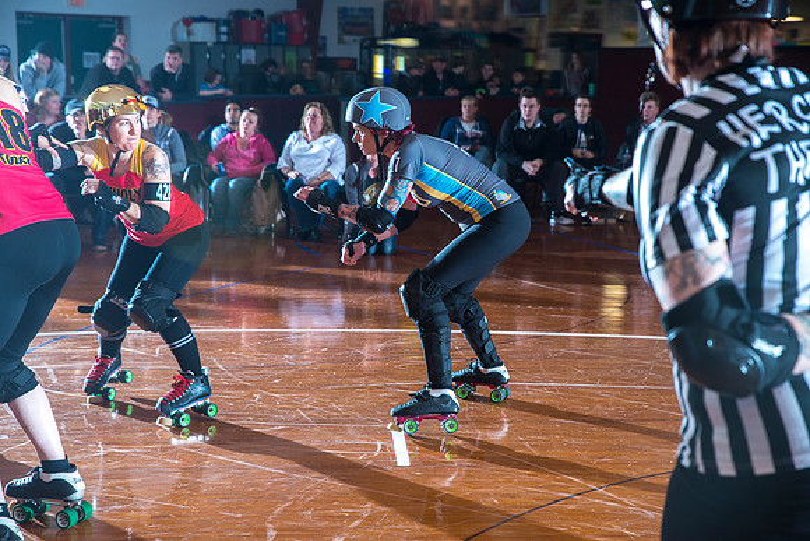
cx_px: 405
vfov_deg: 20.9
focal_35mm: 65
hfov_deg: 31.0
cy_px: 270
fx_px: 1463
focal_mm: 65
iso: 800
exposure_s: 1/160
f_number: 5.6
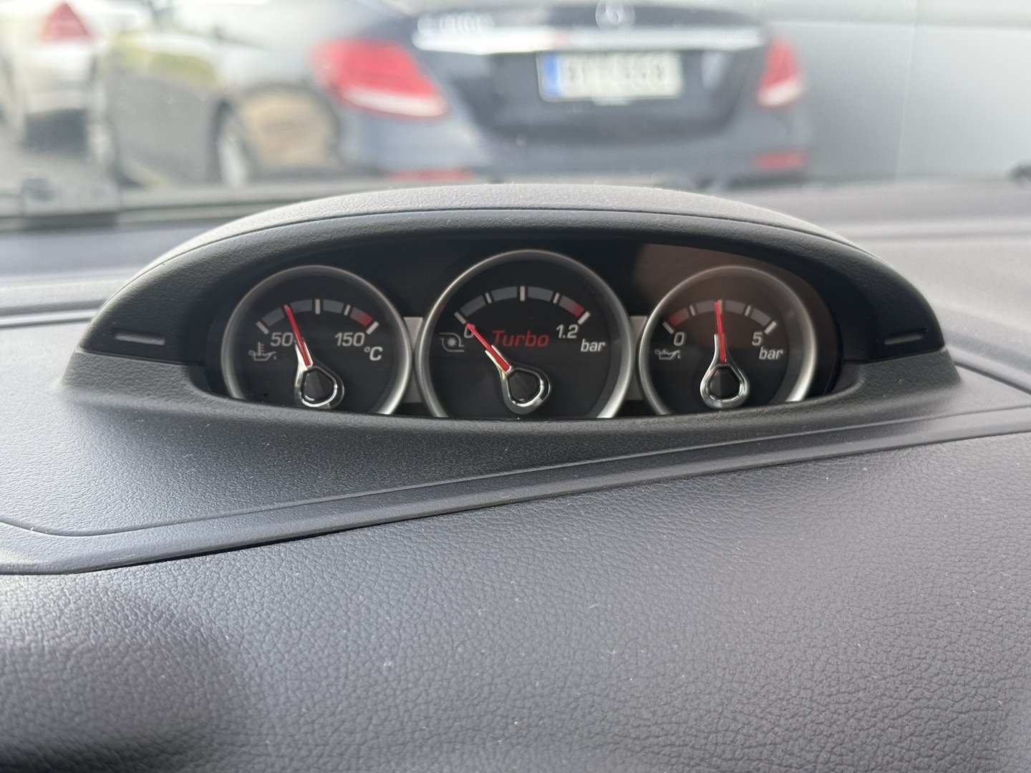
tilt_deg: -14.4
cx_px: 516
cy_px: 386
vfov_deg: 30.3
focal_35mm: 48
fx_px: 1430
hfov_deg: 39.7
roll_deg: -2.0
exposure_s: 1/206
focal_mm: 6.76
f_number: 1.78
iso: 50
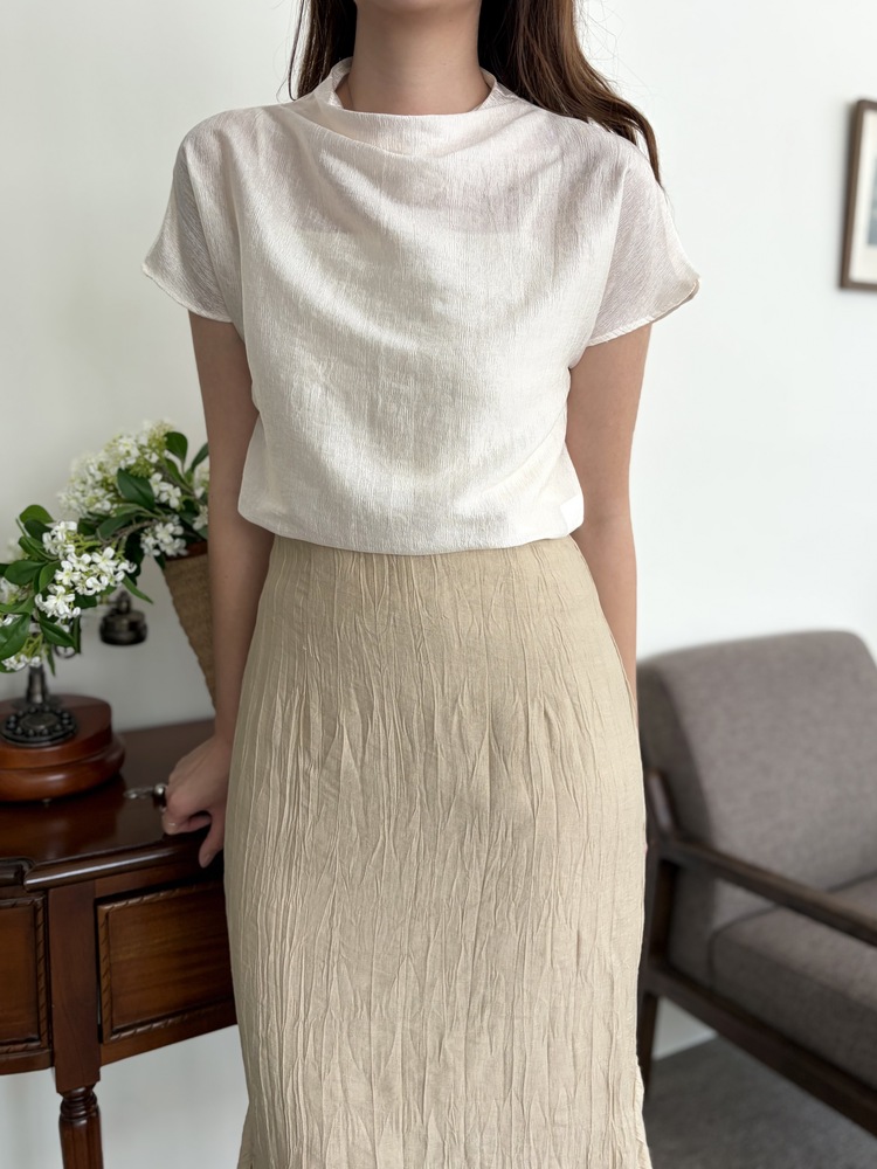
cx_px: 438
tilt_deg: -6.5
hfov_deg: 53.1
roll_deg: -0.2
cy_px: 584
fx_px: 878
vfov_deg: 67.3
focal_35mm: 26
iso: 64
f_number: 1.6
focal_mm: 5.96
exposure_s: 1/122
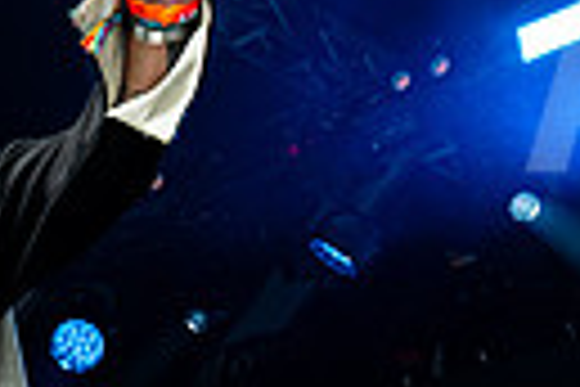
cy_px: 434
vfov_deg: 9.1
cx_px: -250
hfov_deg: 13.1
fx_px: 2400
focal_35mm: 149
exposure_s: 1/160
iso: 320
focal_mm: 26
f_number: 4.5
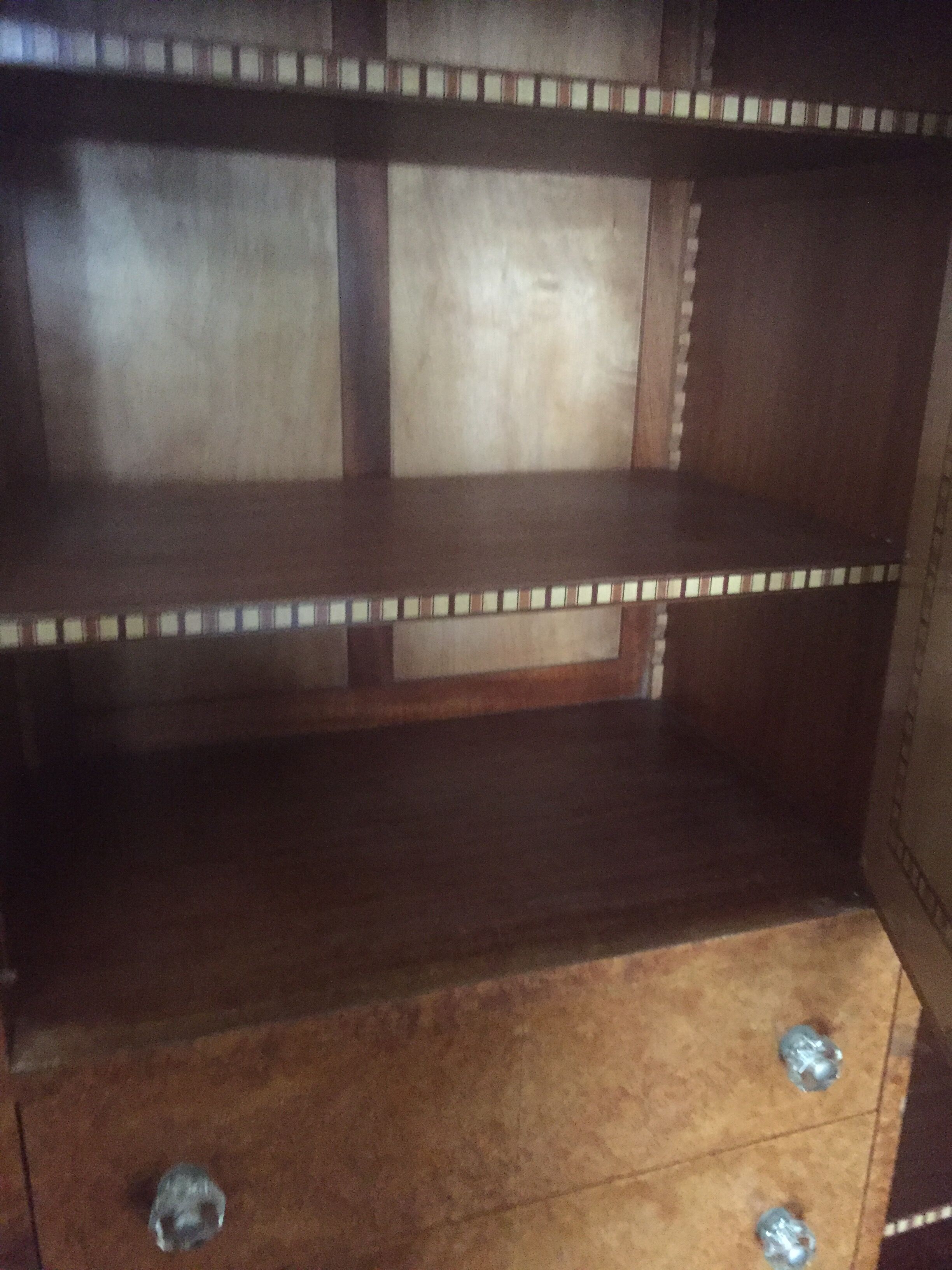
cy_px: 635
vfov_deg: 61.7
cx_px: 476
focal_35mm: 29
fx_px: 1063
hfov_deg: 48.2
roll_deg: -1.0
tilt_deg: -16.7
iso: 400
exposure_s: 1/17
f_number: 2.2
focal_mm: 4.15
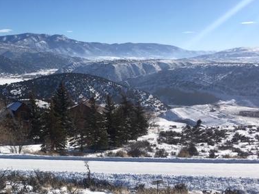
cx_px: 51
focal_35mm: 49
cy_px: 161
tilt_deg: -15.9
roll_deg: -1.6
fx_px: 367
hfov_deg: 37.5
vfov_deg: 28.9
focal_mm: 4.15
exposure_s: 1/3846
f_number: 2.2
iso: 25
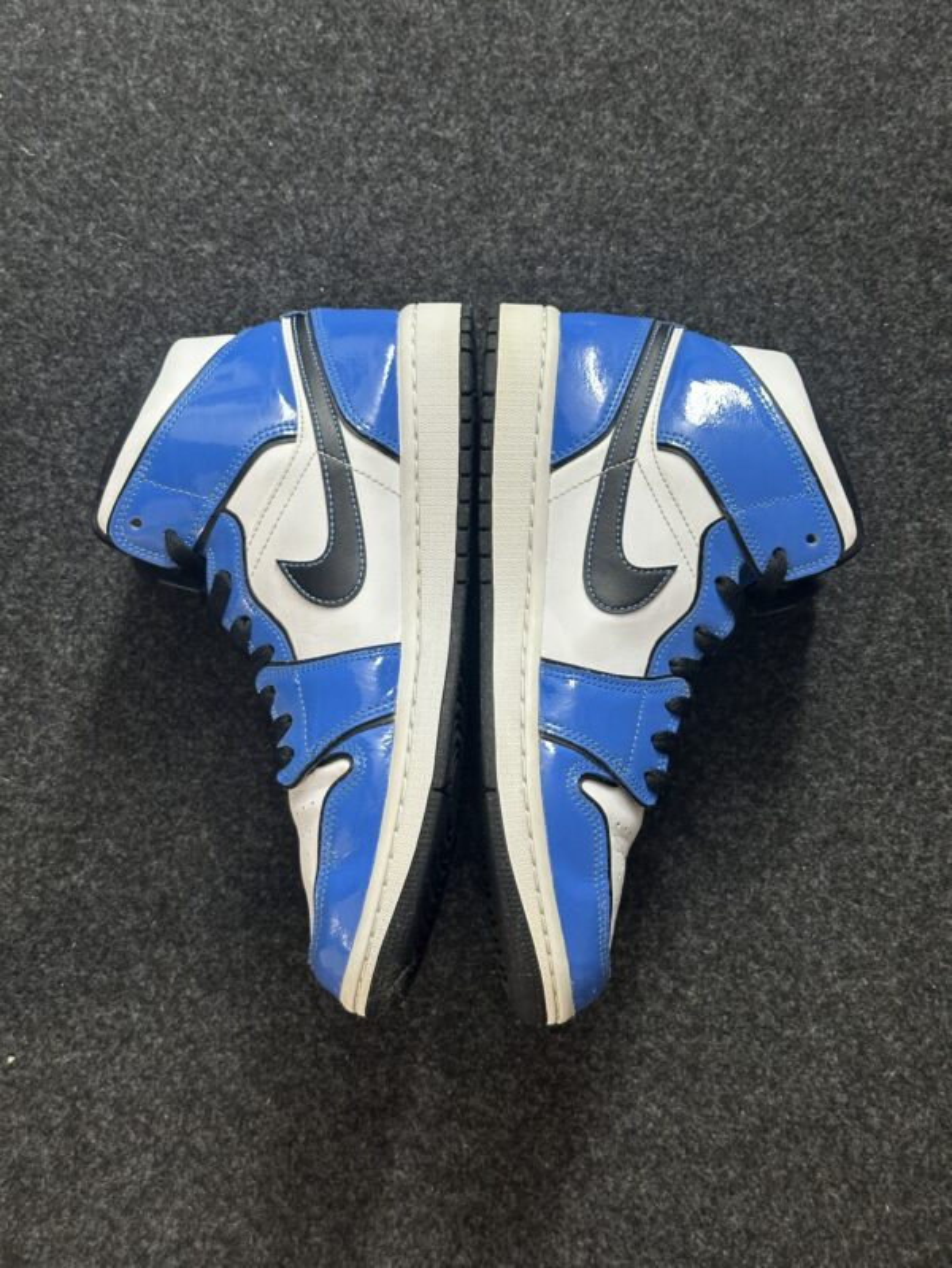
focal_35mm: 48
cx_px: 476
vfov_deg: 39.6
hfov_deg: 30.3
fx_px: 1759
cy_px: 634
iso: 250
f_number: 1.78
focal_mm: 6.86
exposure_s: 1/36
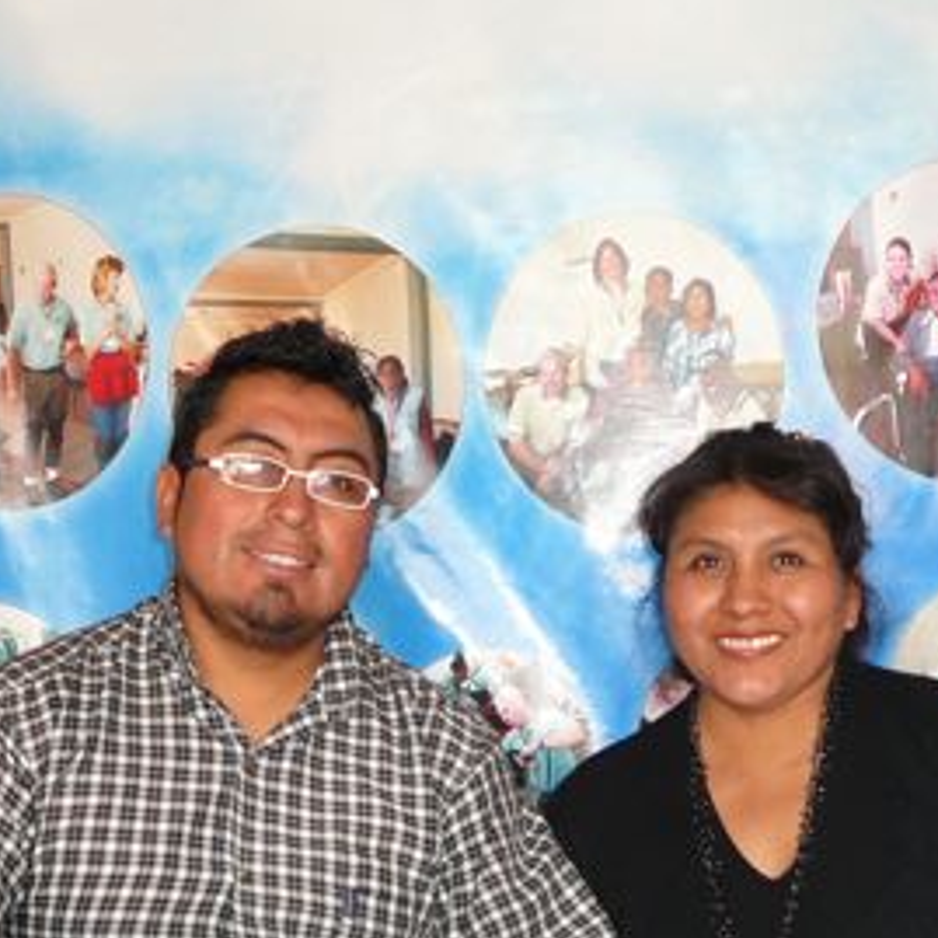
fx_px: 1901
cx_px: 540
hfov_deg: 27.7
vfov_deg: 27.5
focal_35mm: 62
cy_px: 647
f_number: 2.8
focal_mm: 5.2
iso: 100
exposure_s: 1/30
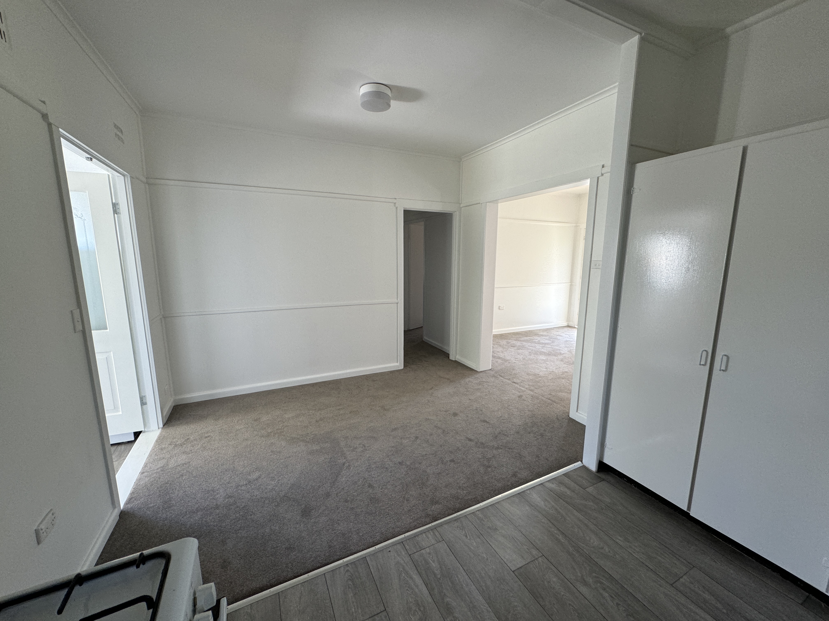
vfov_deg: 85.7
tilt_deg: -9.2
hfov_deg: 102.1
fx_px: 335
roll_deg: +0.1
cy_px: 310
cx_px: 414
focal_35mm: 14
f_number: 2.2
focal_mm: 2.22
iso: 125
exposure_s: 1/99
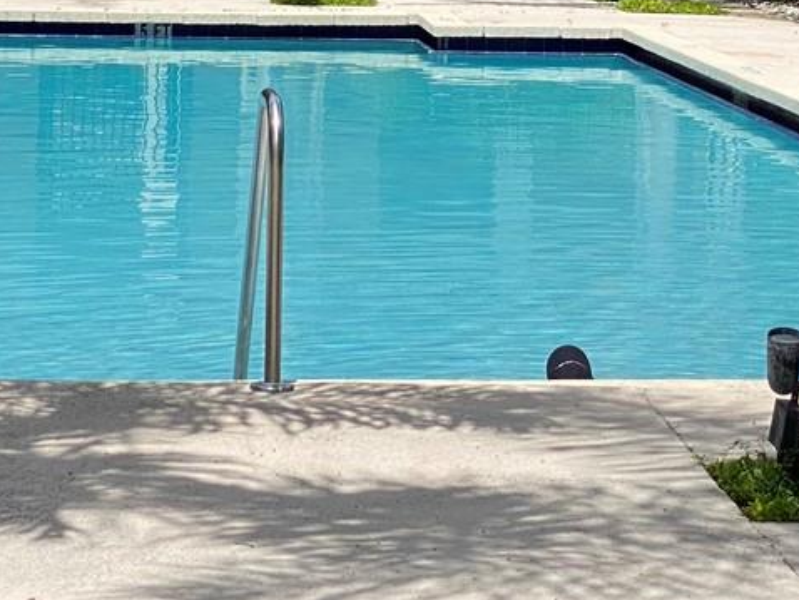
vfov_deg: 8.3
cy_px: -388
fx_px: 4018
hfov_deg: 11.4
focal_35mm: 174
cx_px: 476
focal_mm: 6
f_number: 2
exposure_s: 1/813
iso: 20
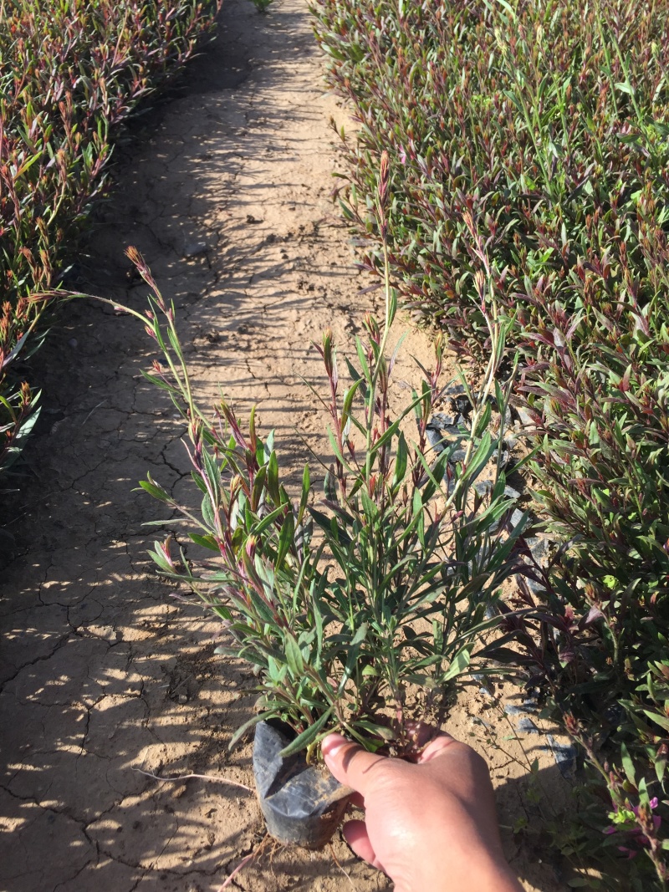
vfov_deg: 61.7
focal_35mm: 29
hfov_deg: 48.2
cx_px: 334
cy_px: 446
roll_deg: -1.4
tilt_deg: -42.9
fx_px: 747
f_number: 2.2
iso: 32
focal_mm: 4.15
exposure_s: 1/807
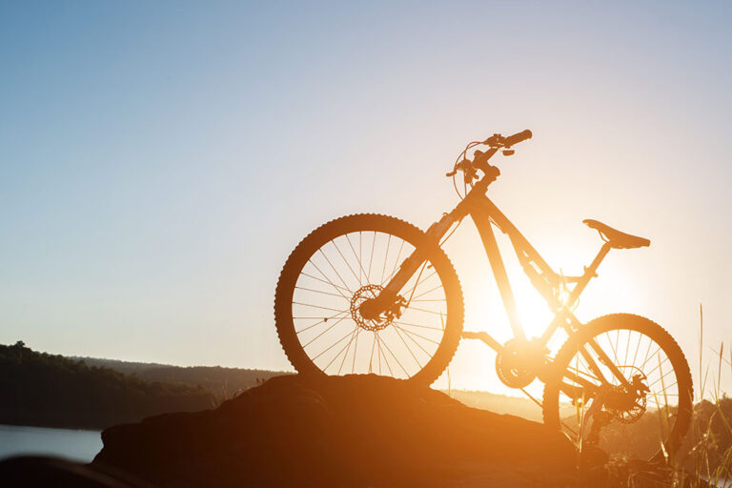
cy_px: 244
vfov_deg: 27.0
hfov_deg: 39.6
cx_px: 366
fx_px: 1017
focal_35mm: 50
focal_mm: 50
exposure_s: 1/640
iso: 320
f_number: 8
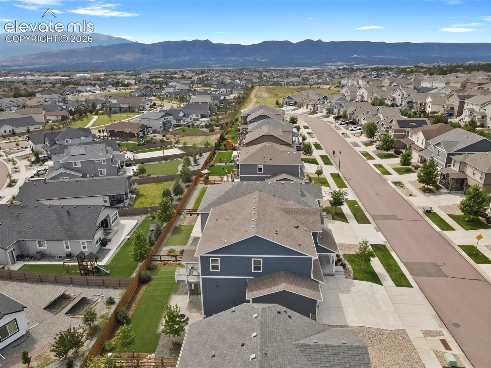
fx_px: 340
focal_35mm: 24
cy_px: 184
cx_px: 246
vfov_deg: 56.8
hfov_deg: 71.6
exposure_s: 1/240
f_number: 2.8
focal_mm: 4.5
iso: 100
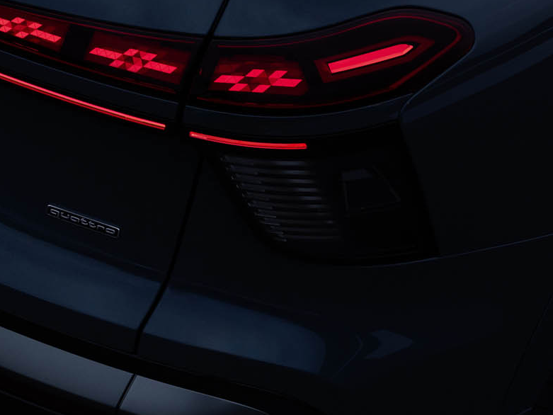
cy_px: 66
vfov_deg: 8.9
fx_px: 2652
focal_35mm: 166
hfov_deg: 11.8
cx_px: 16
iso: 400
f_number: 5.6
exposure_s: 1/50
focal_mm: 57.5
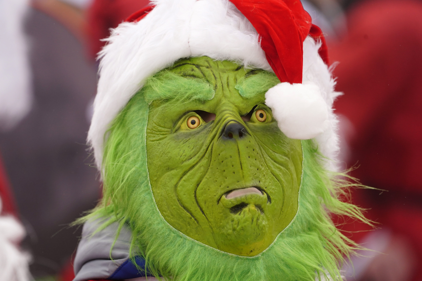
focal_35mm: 352
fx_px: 4126
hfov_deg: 5.9
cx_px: 211
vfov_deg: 3.9
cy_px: 140
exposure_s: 1/1000
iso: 1600
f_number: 7.1
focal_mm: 352
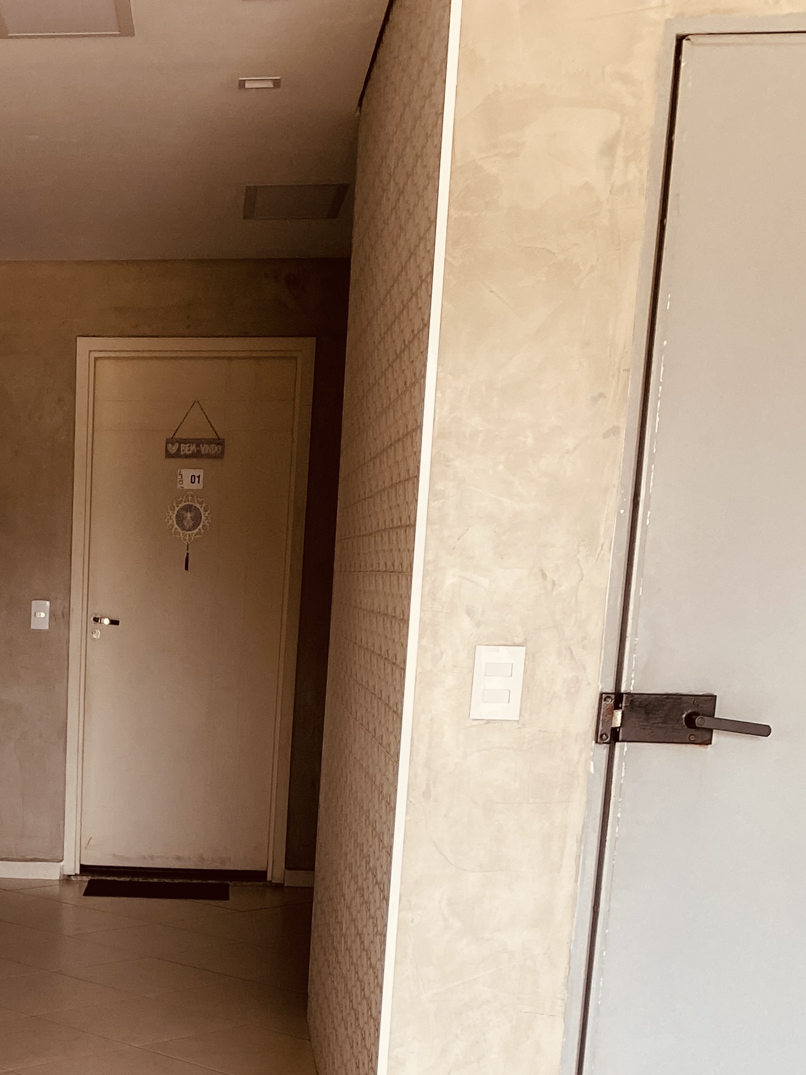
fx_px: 1863
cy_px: 1037
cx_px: -54
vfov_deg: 30.3
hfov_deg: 23.1
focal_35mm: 60
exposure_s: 1/121
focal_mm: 4.25
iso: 80
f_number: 1.8
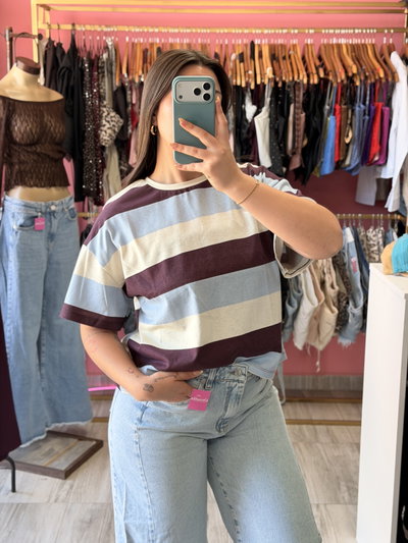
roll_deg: -0.8
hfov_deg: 30.3
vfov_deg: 39.6
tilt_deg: -13.5
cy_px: 272
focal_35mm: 48
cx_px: 204
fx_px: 754
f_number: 1.78
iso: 80
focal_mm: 6.76
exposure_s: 1/121
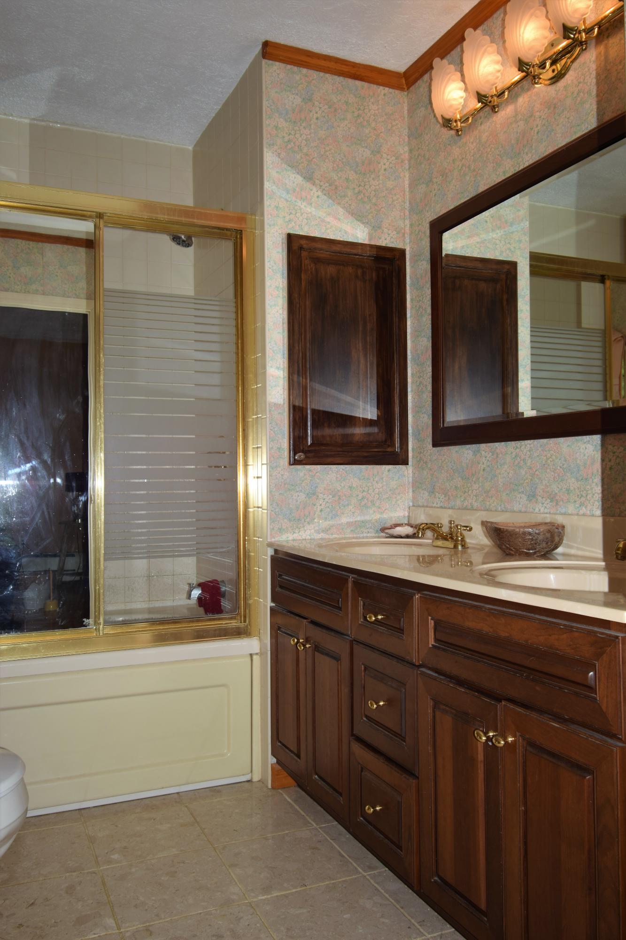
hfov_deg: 43.6
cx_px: 313
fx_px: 783
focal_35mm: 30
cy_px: 470
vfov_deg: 61.9
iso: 100
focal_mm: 20
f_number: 5.6
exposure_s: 1/60
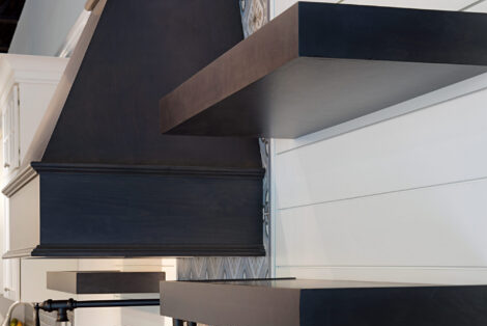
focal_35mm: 74
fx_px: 1002
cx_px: 245
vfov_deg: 18.4
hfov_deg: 27.3
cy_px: 166
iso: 160
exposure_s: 1.6
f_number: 16
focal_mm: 58
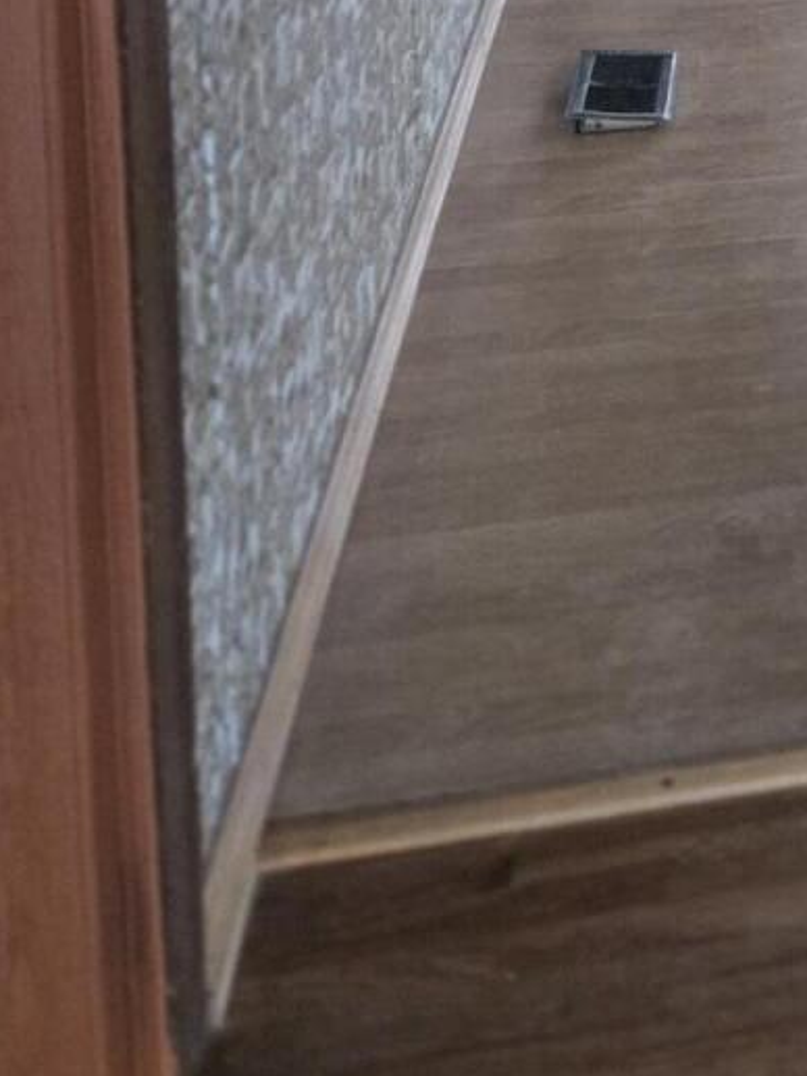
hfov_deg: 14.3
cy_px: -533
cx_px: 1537
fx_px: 2765
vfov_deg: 19.3
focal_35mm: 89
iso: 400
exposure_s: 1/120
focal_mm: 5.4
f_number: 1.8
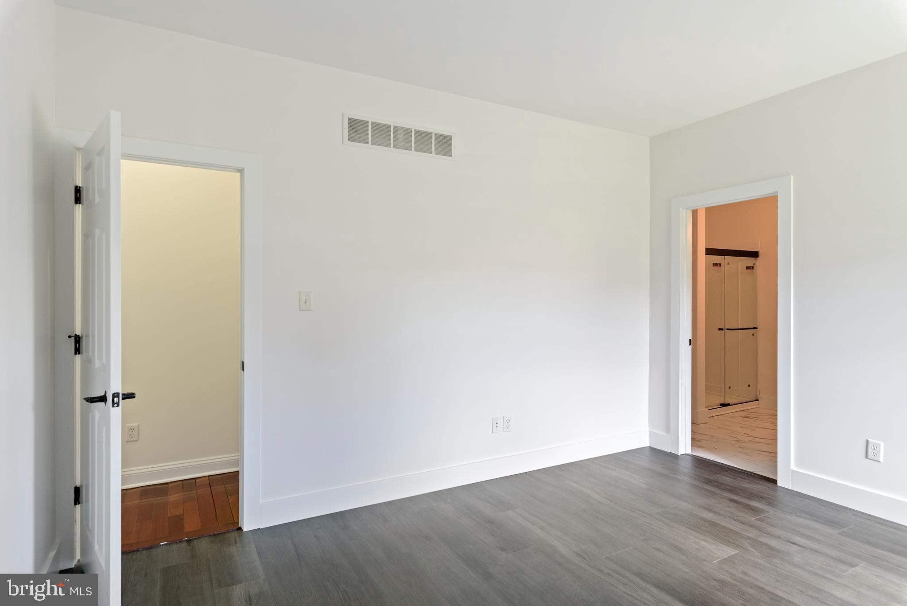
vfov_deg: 64.6
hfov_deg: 86.9
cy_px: 303
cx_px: 454
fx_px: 479
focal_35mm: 19
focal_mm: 19
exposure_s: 1/10
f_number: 8
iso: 400
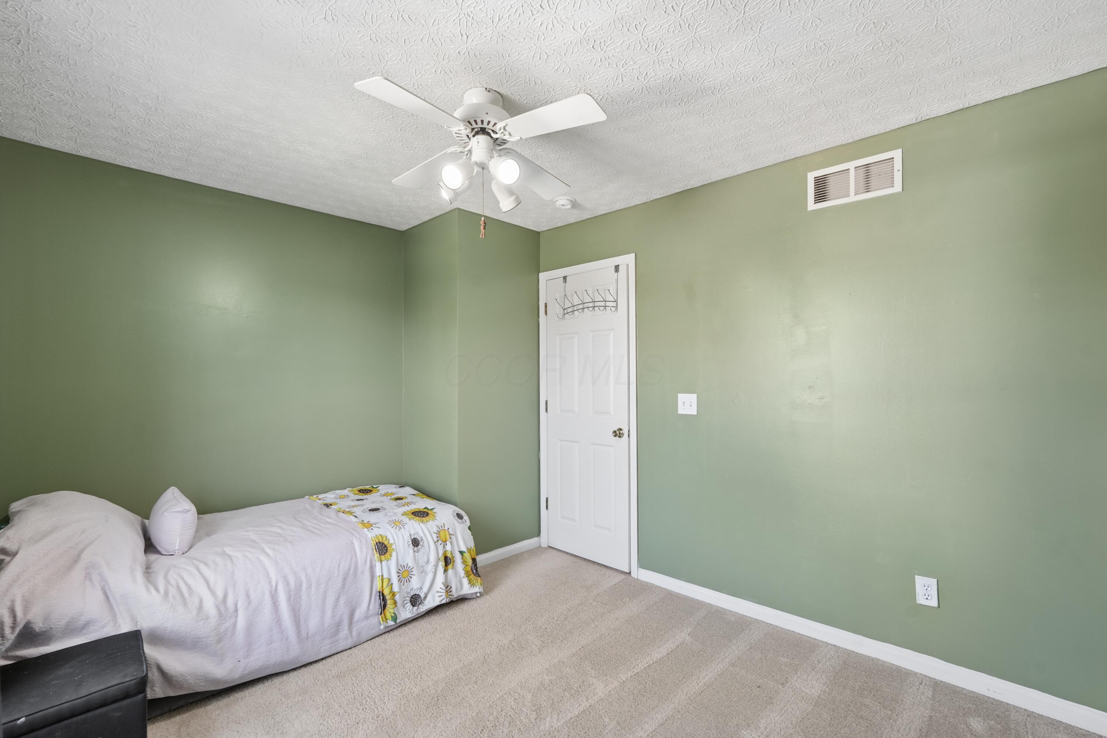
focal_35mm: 16
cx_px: 554
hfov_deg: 96.7
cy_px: 369
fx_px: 492
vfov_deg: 73.7
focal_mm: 16
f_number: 7.1
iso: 640
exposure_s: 1/25
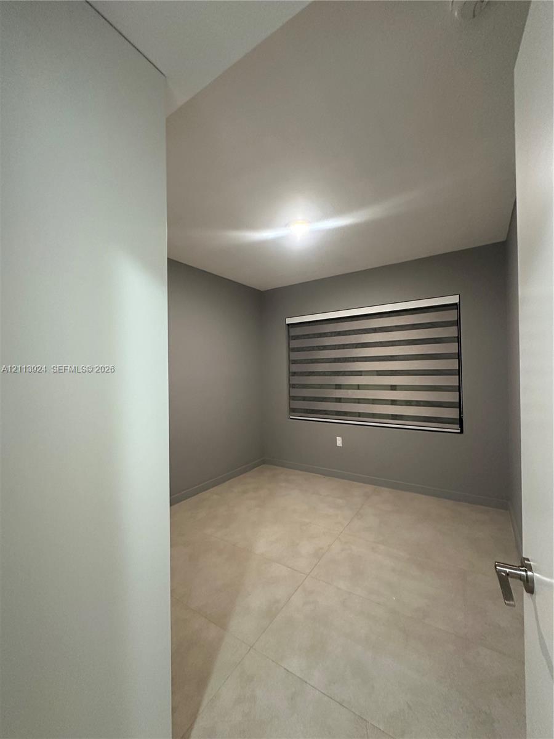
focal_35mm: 14
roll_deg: +0.7
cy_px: 370
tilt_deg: +0.9
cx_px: 277
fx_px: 299
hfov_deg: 85.7
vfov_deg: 102.1
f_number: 2.2
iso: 400
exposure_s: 1/60
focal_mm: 2.22
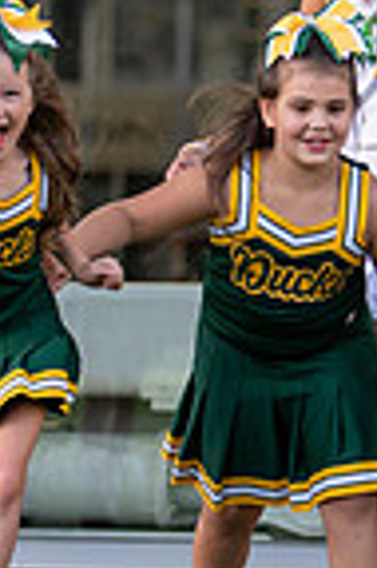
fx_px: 5369
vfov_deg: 6.0
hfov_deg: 4.0
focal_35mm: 341
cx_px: 327
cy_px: 345
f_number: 1.2
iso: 320
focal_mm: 50
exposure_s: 1/1250
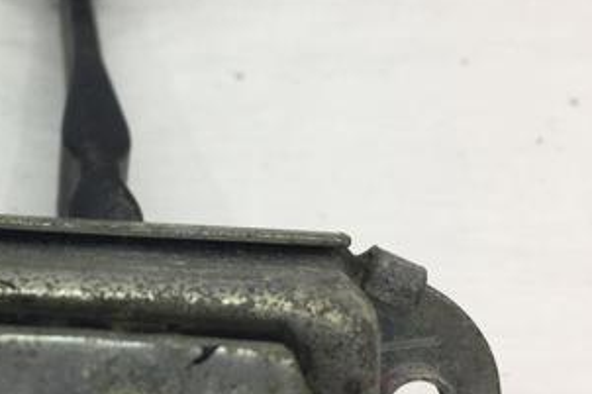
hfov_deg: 30.0
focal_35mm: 64
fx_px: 1052
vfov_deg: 21.2
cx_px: 49
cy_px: 178
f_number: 2.2
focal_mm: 4.15
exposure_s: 1/100
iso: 40
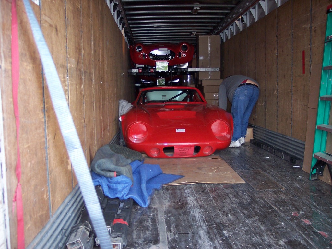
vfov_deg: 36.8
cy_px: 124
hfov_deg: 47.9
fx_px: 374
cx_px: 166
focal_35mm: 39
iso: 140
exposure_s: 1/60
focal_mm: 8
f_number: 2.8
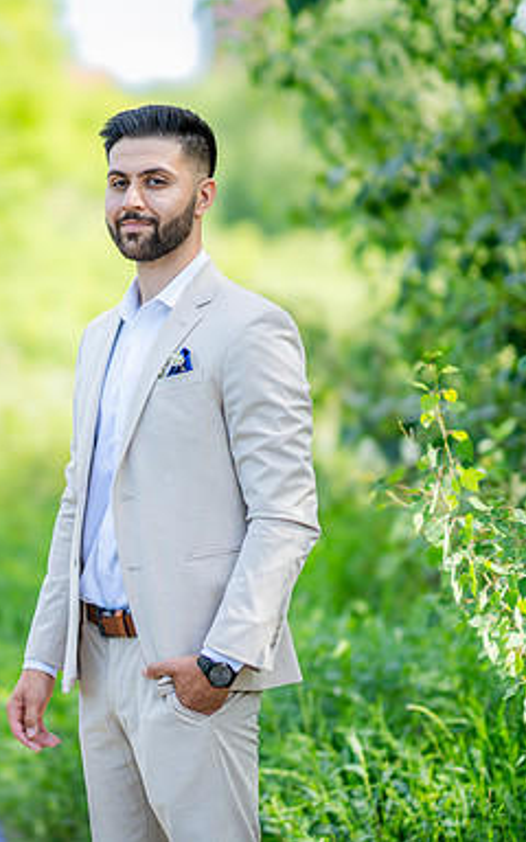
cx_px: -48
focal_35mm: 131
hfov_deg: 9.9
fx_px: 3005
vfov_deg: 15.9
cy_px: 420
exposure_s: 1/1250
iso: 100
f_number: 1.4
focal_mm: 85
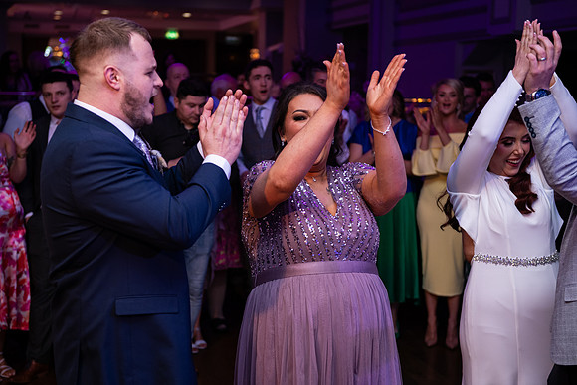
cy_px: 192
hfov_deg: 34.5
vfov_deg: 23.4
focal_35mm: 58
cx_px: 288
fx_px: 930
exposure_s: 1/160
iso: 500
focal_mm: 58
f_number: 3.5
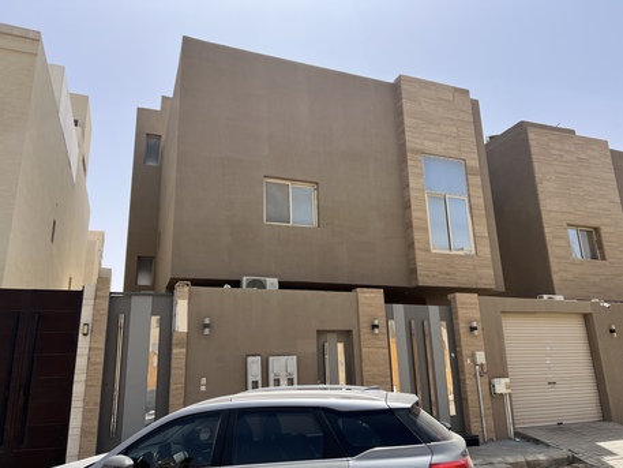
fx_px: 468
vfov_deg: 53.1
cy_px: 234
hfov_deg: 67.3
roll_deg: +1.6
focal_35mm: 26
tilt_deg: +16.6
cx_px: 312
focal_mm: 5.7
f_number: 1.5
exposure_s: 1/5076
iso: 50
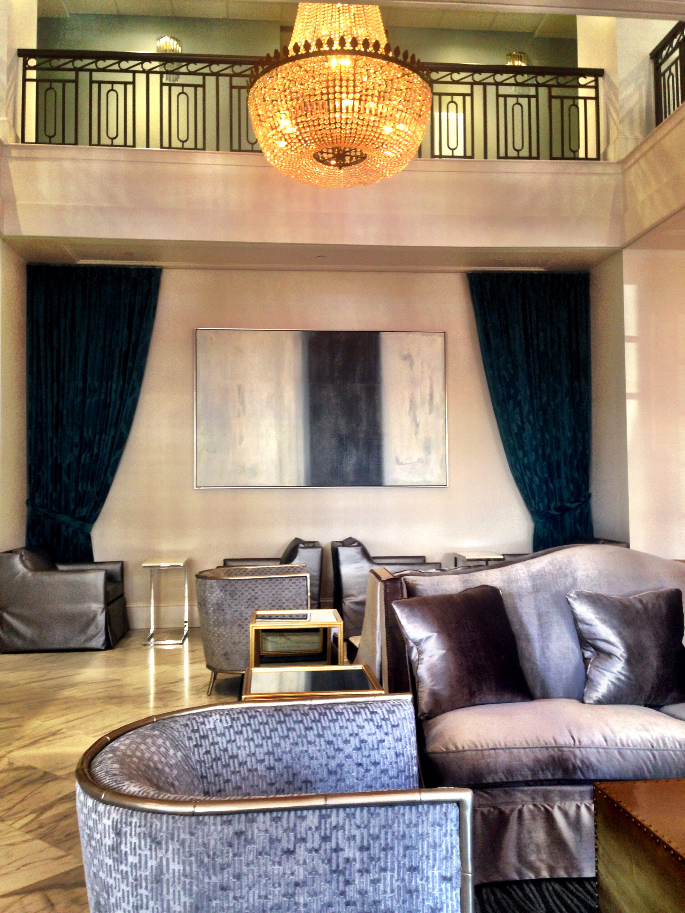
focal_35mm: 33
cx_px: 342
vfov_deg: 55.4
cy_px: 456
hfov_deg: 42.9
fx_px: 871
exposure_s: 1/20
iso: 64
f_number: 2.4
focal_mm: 4.12
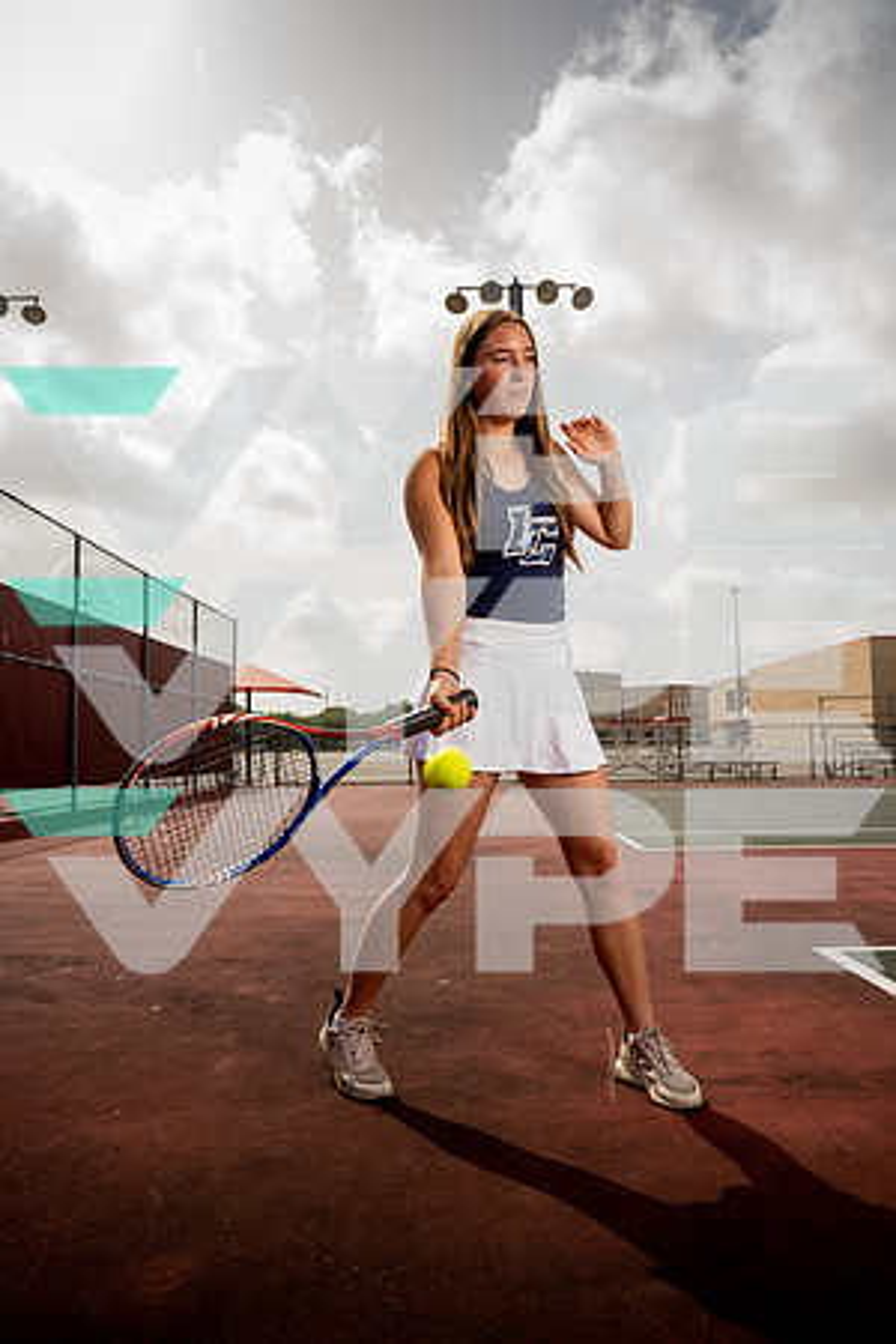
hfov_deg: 47.9
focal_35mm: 27
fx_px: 1008
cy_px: 672
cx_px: 448
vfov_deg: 67.4
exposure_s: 1/250
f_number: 6.3
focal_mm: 27
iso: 50
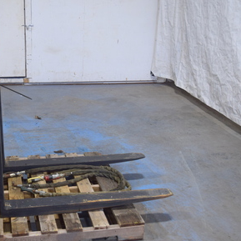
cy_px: 132
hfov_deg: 31.9
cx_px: 79
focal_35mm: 53
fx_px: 417
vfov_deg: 32.2
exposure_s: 1/80
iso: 400
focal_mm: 24
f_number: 4.5
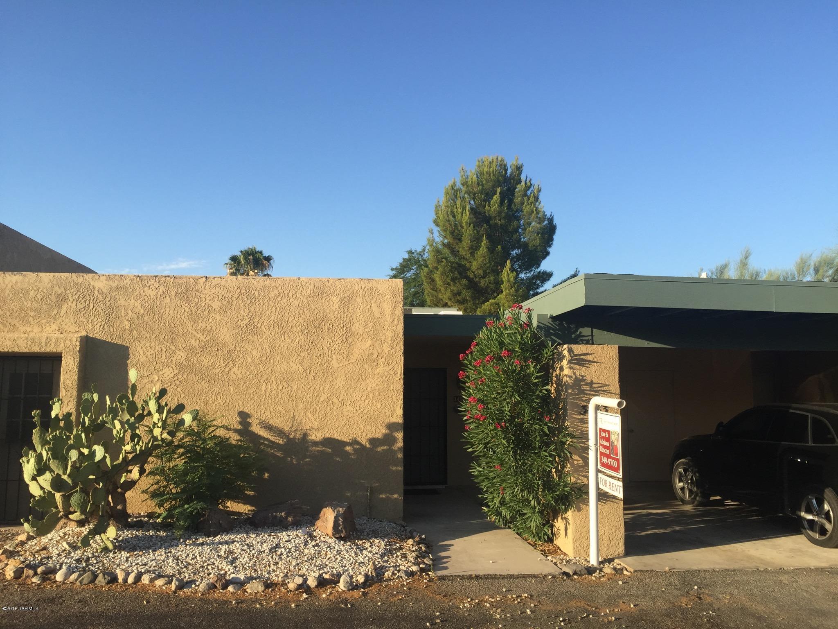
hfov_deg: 61.7
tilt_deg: +6.9
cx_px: 419
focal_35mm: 29
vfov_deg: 48.2
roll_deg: -0.5
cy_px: 314
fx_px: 702
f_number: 2.2
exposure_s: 1/942
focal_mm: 4.15
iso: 32
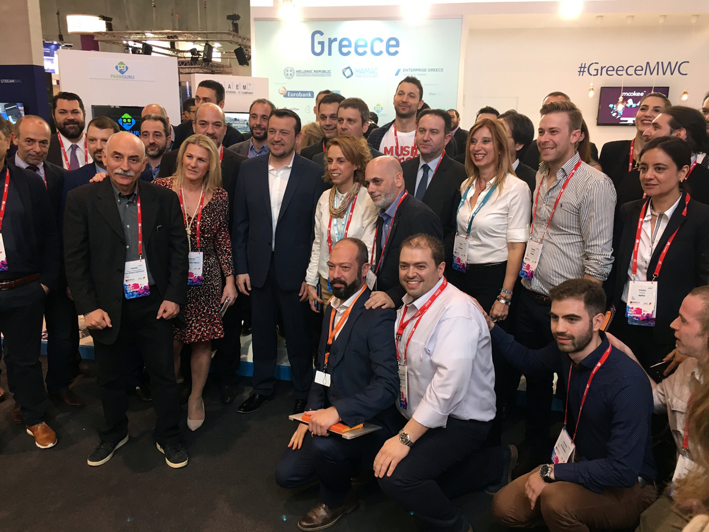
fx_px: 594
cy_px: 266
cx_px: 354
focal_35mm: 29
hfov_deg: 61.7
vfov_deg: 48.2
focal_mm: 4.15
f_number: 2.2
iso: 100
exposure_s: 1/33
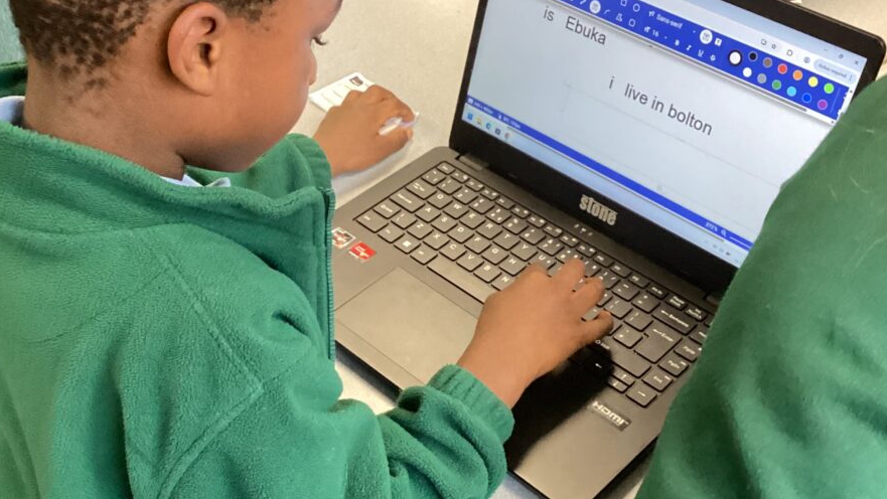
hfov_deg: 44.6
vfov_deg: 26.0
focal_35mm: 46
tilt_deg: -43.3
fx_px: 1082
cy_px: 267
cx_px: 442
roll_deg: +0.1
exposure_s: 1/60
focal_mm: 3.3
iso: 250
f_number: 2.4
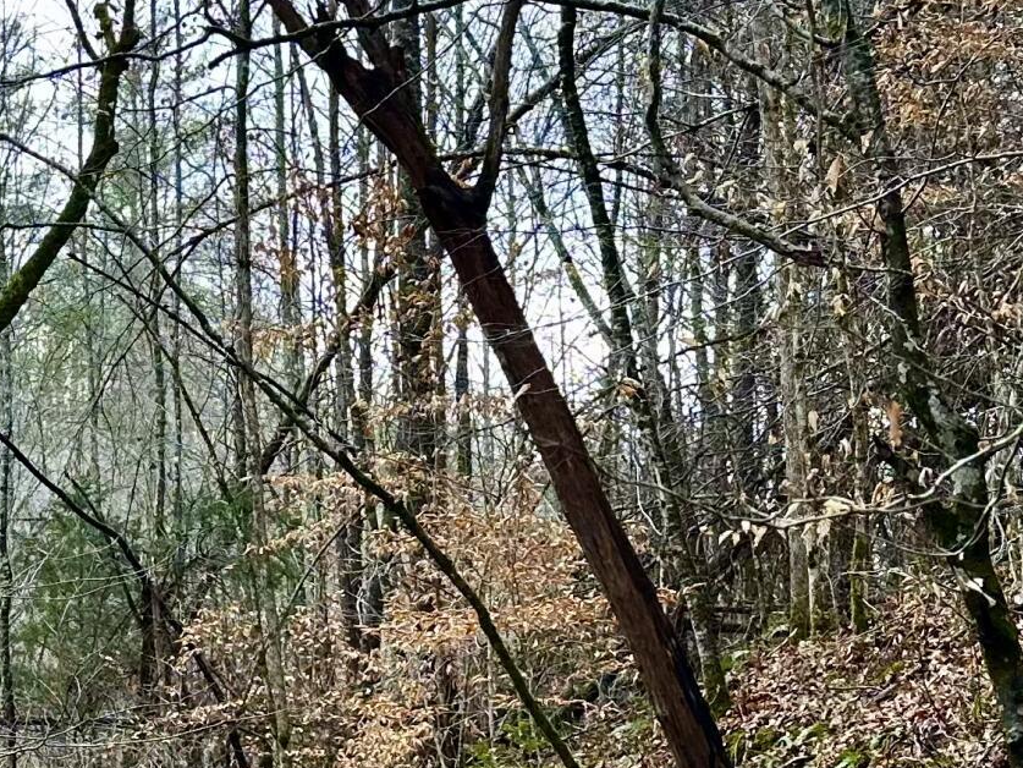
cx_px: -77
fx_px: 2542
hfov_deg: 21.7
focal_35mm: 86
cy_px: 682
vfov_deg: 16.9
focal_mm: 6.86
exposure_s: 1/229
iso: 80
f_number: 1.78
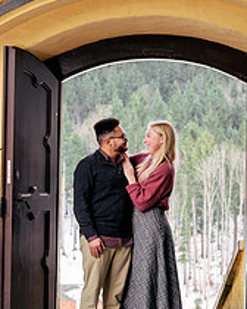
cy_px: 121
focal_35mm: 151
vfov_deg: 12.8
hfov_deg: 10.2
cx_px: 126
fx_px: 1380
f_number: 5
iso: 250
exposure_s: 1/60
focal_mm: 75
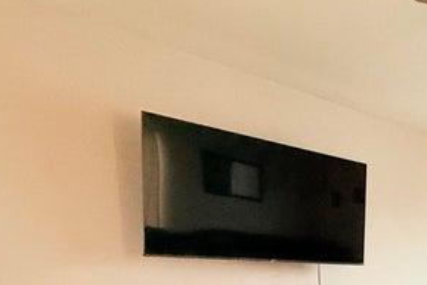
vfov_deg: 28.0
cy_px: 325
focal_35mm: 43
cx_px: 592
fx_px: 510
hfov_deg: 31.3
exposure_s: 1/78
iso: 400
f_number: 2.2
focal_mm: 2.22
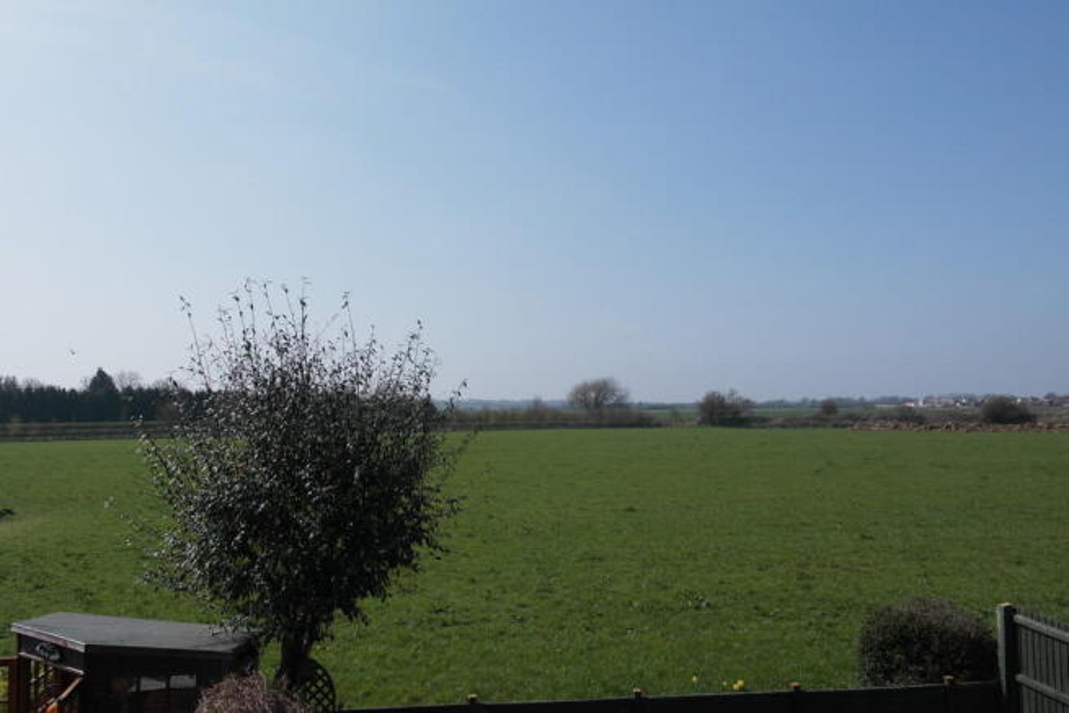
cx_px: 534
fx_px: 891
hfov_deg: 61.9
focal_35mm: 30
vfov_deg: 43.6
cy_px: 356
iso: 200
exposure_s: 1/180
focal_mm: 20
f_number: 7.1
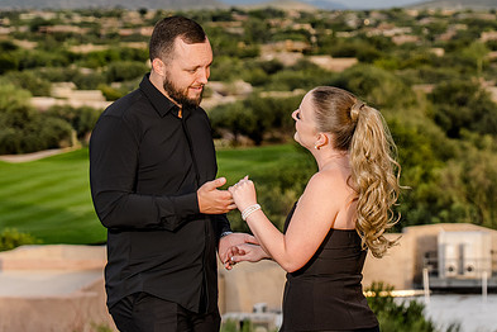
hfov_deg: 13.2
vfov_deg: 8.9
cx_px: 347
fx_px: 2140
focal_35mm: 155
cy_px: 132
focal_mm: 105
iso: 250
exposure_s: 1/250
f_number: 5.6
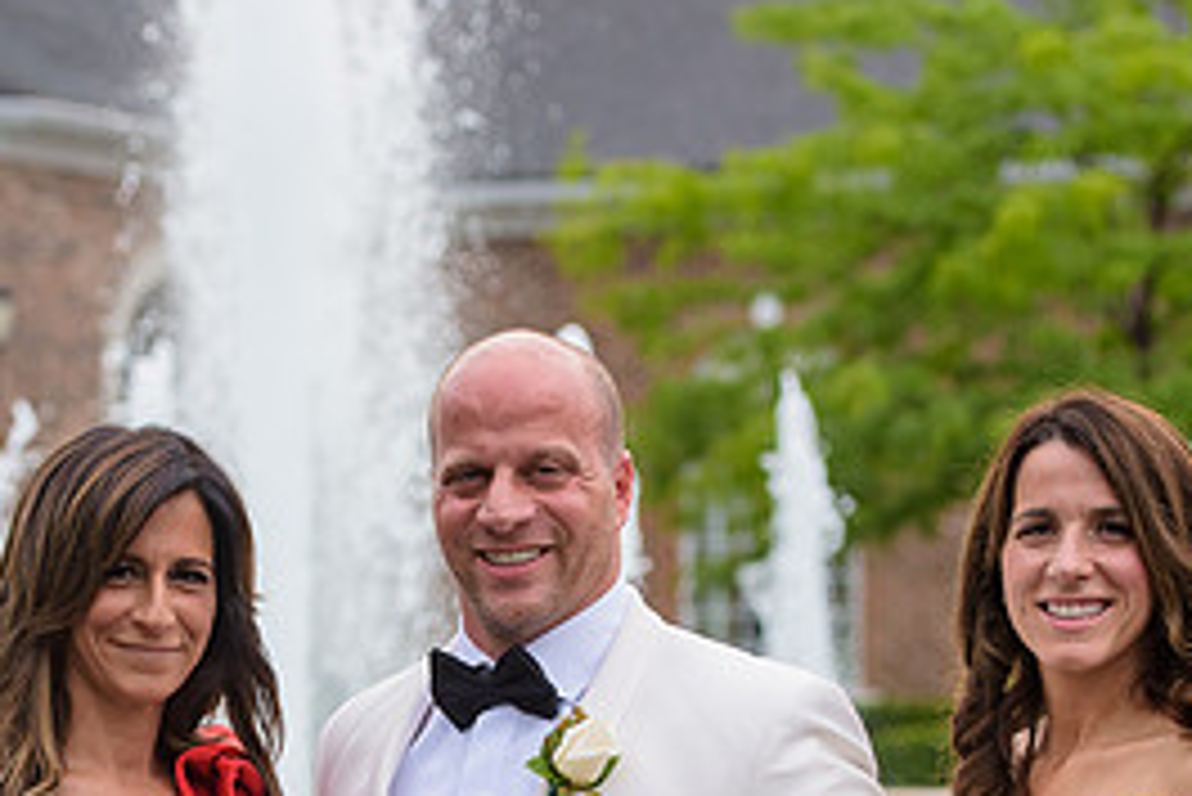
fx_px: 5069
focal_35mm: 153
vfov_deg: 8.9
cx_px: 405
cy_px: 794
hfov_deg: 13.4
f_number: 4
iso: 250
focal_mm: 70
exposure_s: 1/640
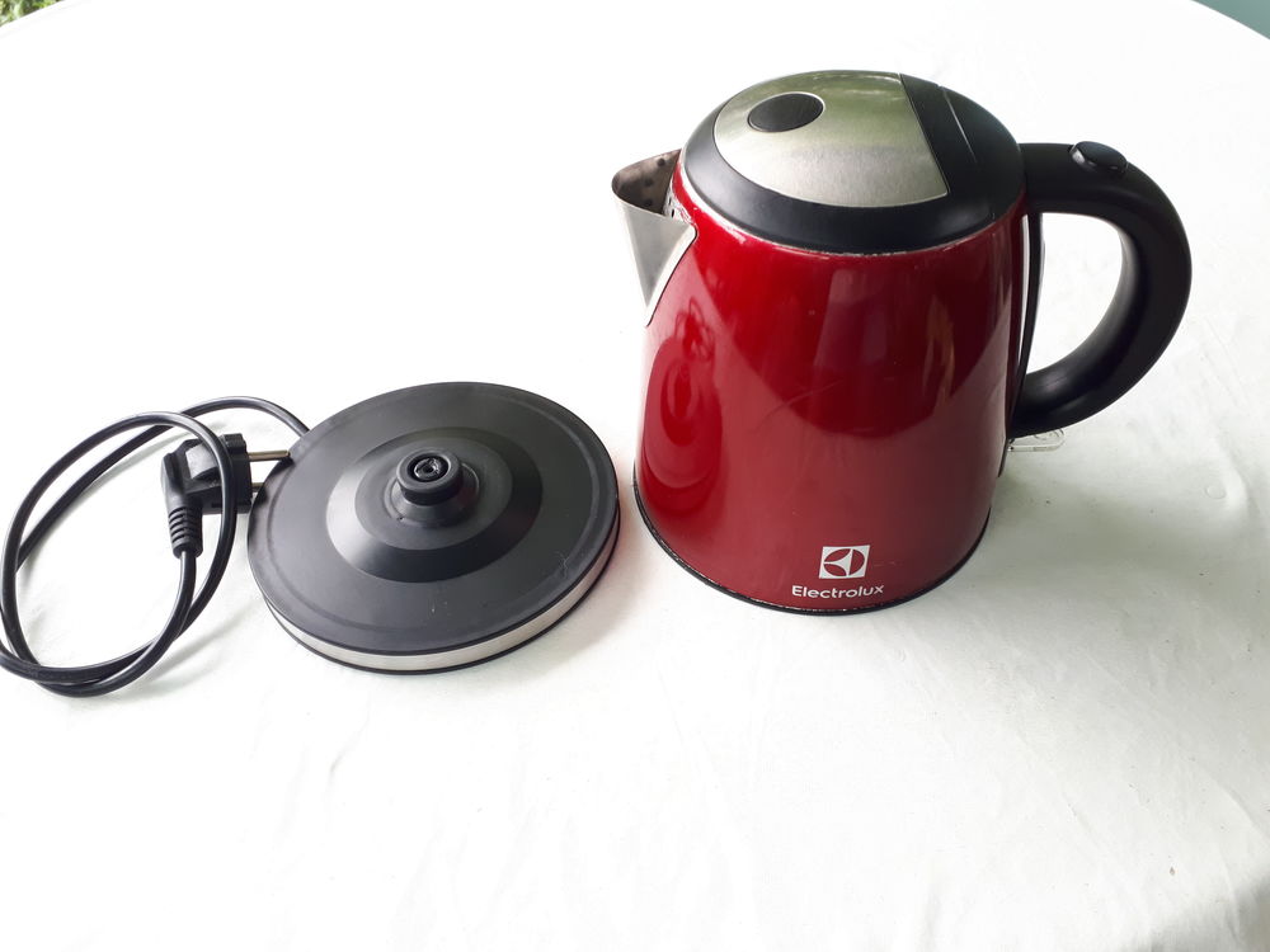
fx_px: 991
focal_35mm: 27
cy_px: 476
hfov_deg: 65.3
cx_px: 635
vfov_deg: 51.4
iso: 80
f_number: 1.9
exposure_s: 1/100
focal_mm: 3.6
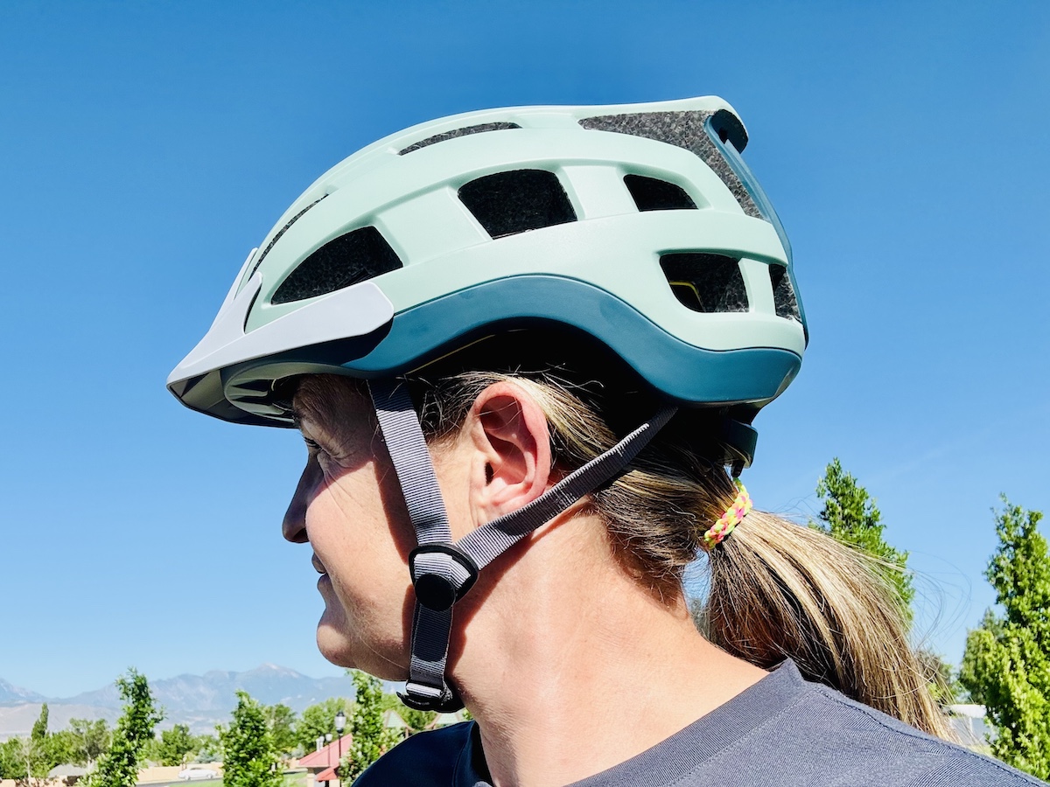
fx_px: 698
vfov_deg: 58.9
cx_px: 525
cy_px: 394
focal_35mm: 23
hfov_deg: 73.9
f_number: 1.9
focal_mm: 2.69
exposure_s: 1/1541
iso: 25
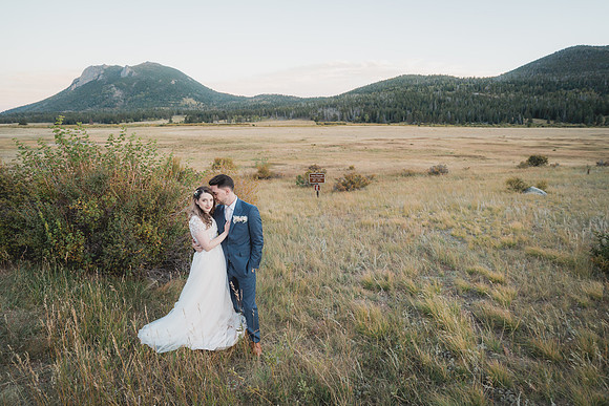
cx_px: 304
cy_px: 203
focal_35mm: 18
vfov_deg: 66.1
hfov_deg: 88.6
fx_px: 312
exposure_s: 1/200
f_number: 2.8
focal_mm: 18
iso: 400
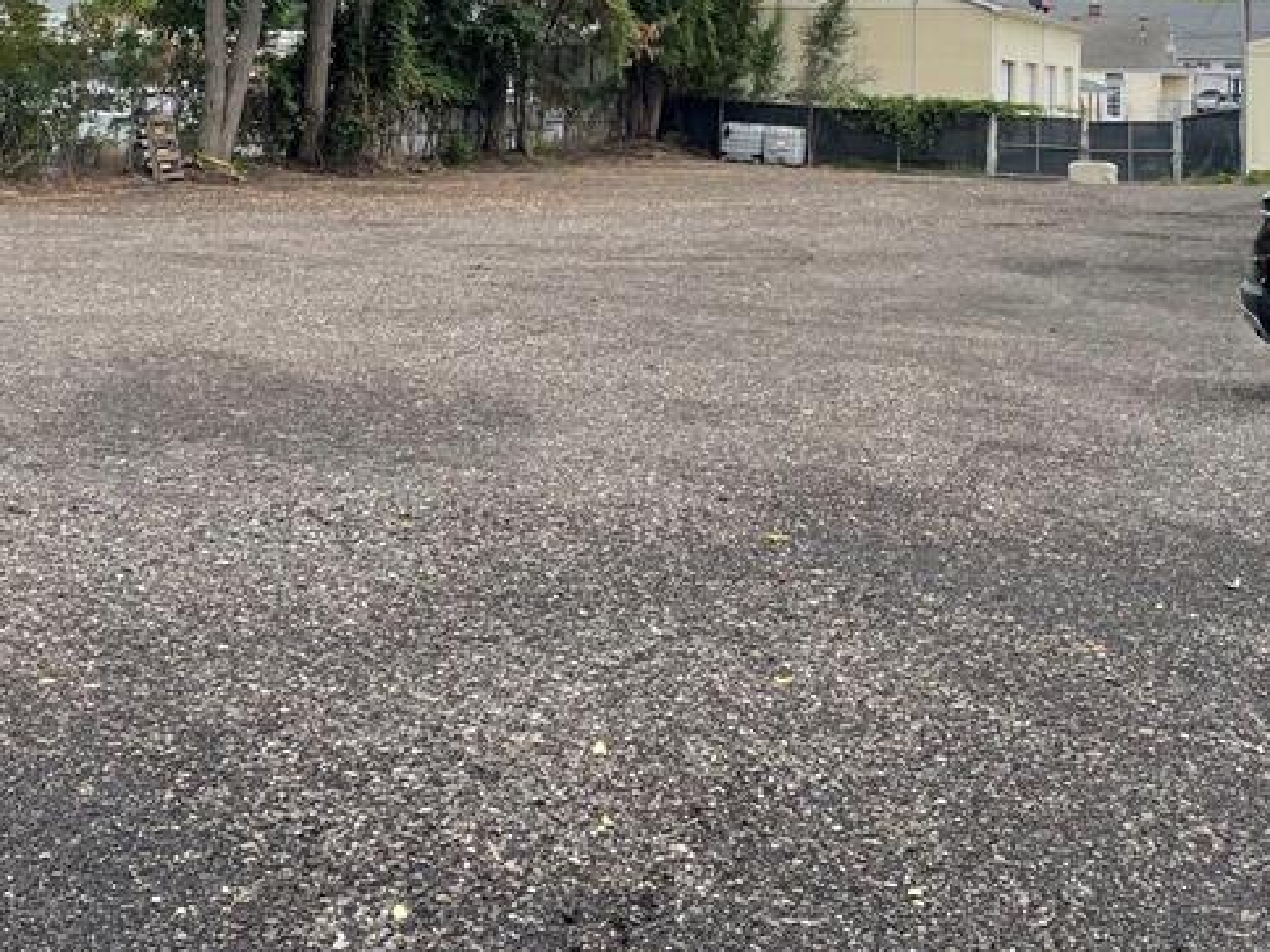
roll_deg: -1.1
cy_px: 66
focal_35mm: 55
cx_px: 415
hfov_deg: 34.6
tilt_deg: +0.6
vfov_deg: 25.6
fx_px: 2018
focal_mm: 4.2
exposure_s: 1/1595
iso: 32
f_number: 1.6
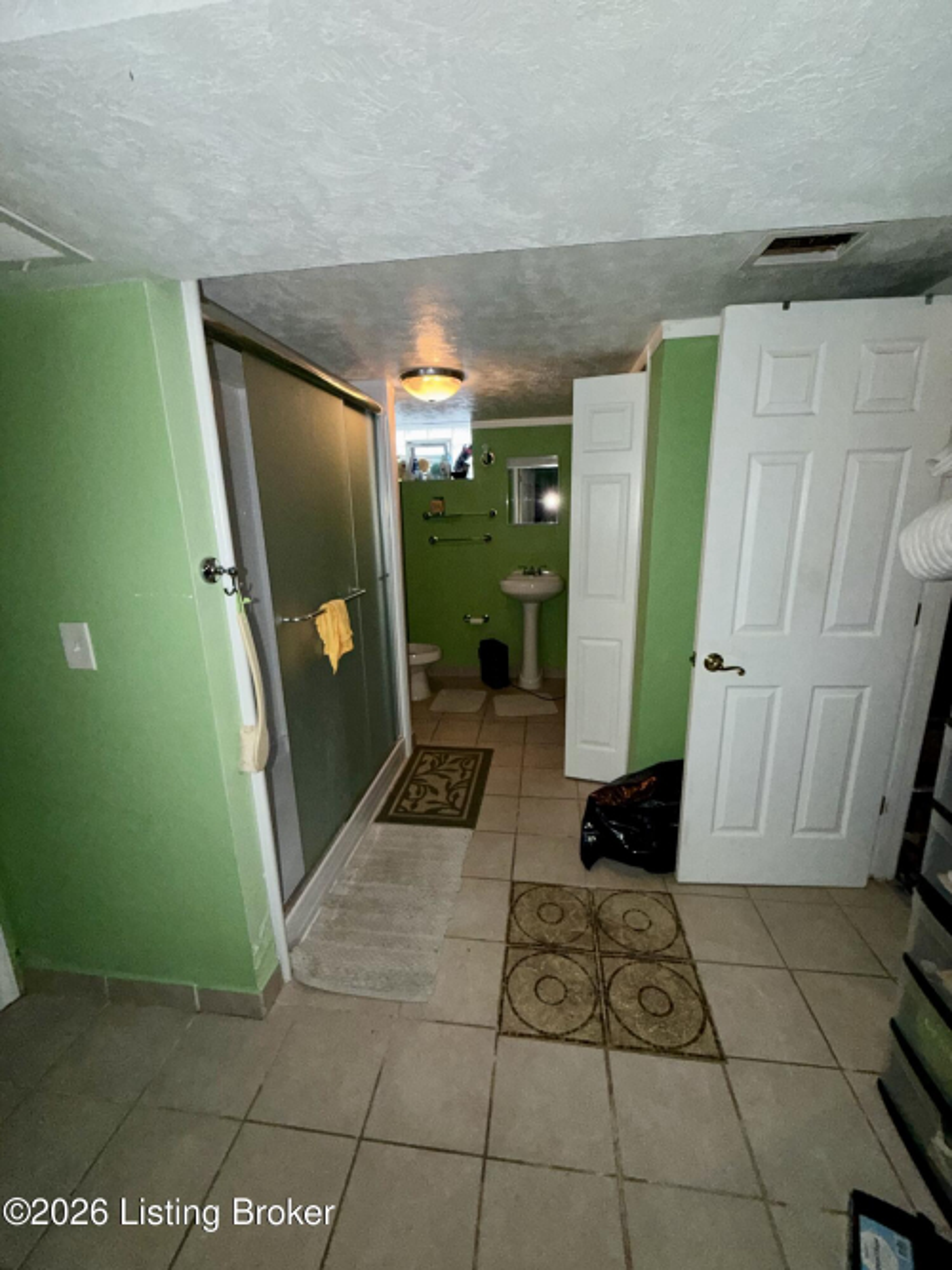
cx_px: 476
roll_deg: +1.0
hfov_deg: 85.7
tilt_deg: -13.4
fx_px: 514
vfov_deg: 102.1
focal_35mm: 14
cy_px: 635
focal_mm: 2.22
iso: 200
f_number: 2.2
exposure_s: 1/30
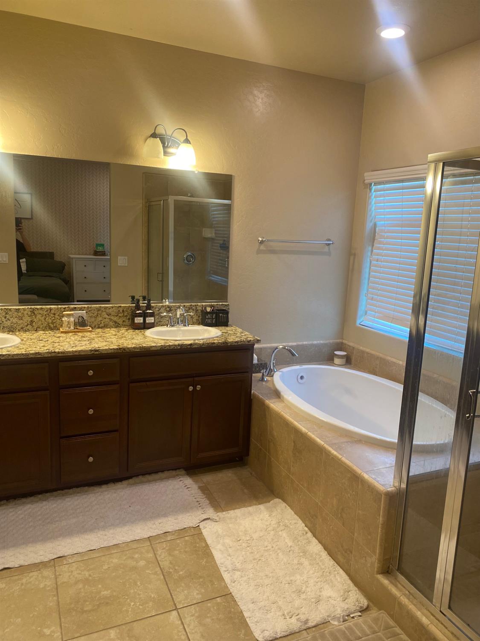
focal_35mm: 26
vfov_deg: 67.3
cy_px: 320
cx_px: 240
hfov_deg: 53.1
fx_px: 481
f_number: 1.8
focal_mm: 4.25
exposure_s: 1/60
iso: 100
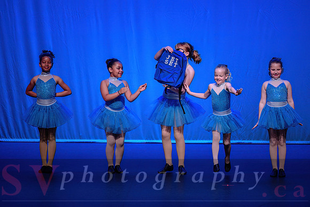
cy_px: 104
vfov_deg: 6.9
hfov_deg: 10.3
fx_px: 1723
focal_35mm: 200
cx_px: 155
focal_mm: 200
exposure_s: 1/400
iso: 1600
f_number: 3.2
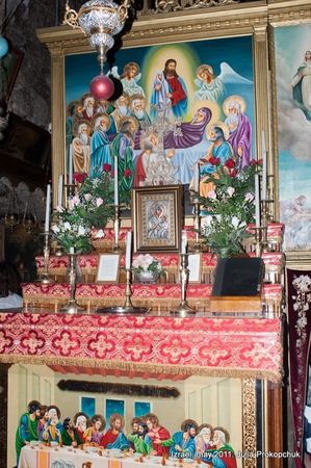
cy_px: 234
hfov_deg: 36.8
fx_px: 468
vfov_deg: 53.2
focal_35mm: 36
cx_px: 156
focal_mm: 24
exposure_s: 1/100
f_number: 5
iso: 1250
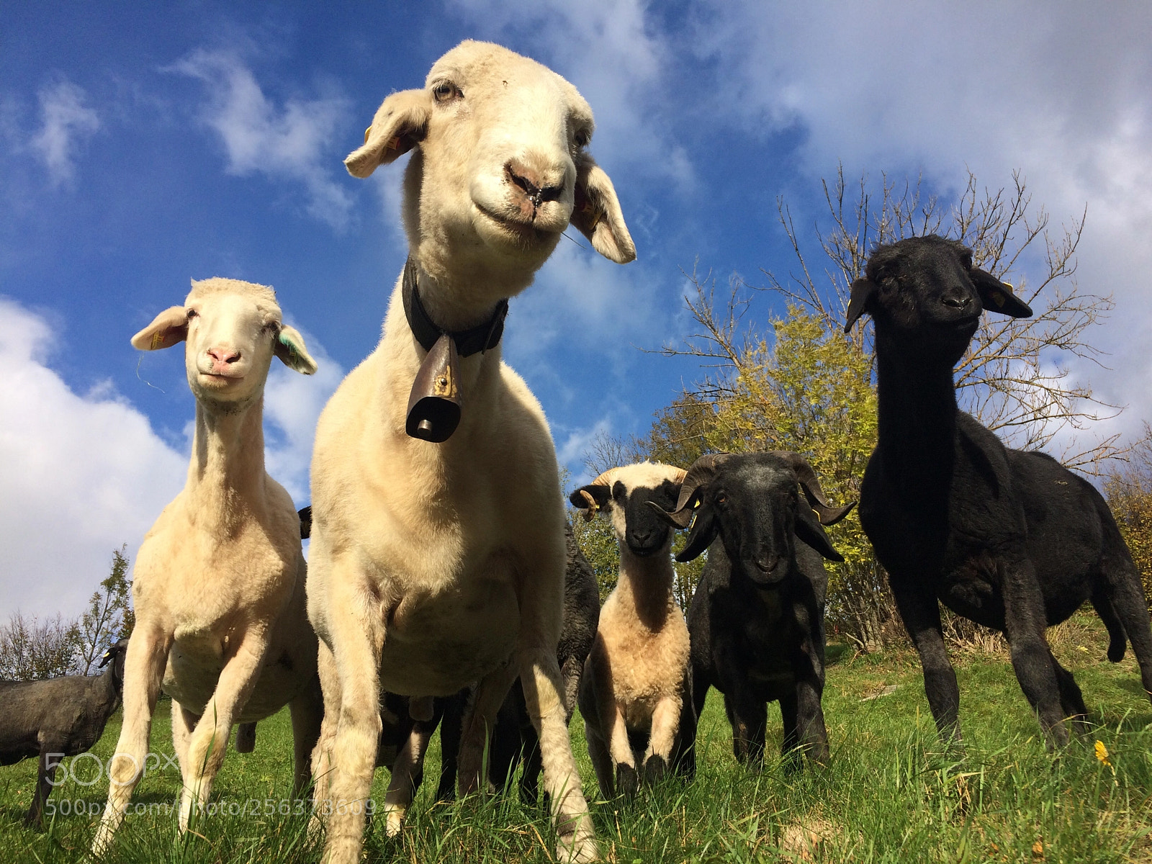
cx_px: 576
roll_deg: +0.1
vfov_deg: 48.2
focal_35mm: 29
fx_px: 965
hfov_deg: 61.7
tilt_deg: +35.5
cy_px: 432
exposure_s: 1/1244
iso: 32
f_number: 2.2
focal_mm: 4.15
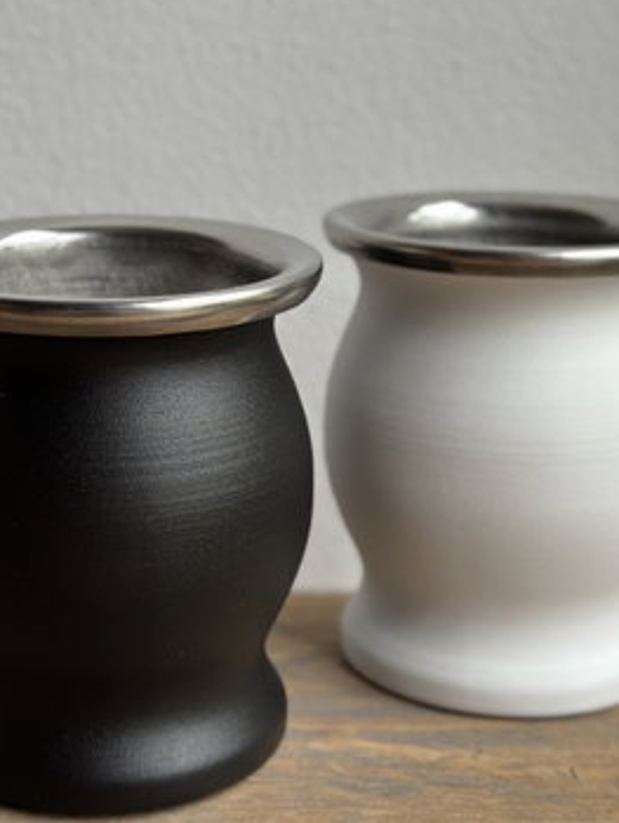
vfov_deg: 26.5
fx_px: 1738
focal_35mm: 73
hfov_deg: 20.2
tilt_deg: -11.8
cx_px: 294
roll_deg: -0.8
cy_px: 274
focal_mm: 6.86
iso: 125
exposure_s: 1/95
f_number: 1.78
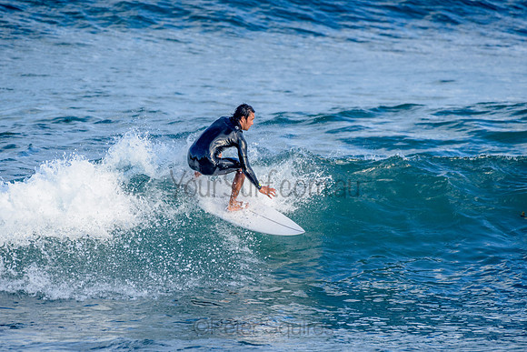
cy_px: 176
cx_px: 264
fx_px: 8961
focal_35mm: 612
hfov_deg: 3.4
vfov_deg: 2.2
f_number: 5.6
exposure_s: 1/1250
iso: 500
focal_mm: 500
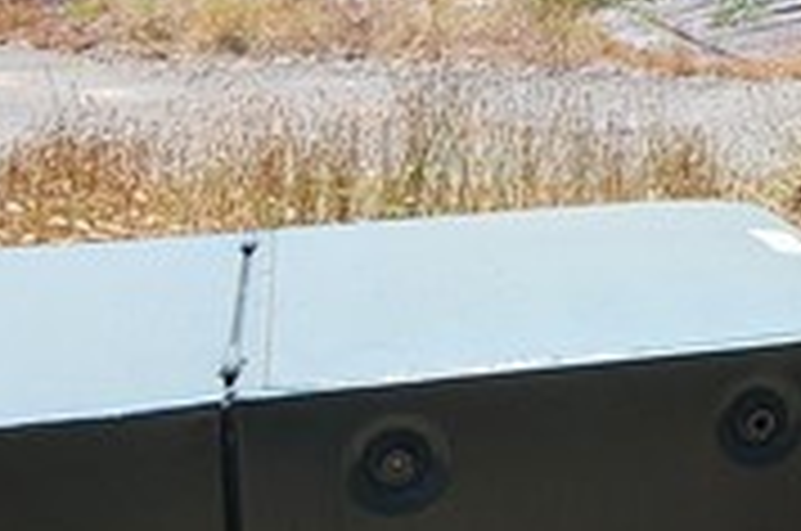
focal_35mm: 78
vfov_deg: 17.2
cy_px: 86
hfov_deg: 21.3
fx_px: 1732
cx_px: 1251
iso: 50
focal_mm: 2.2
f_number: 2.2
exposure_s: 1/1245
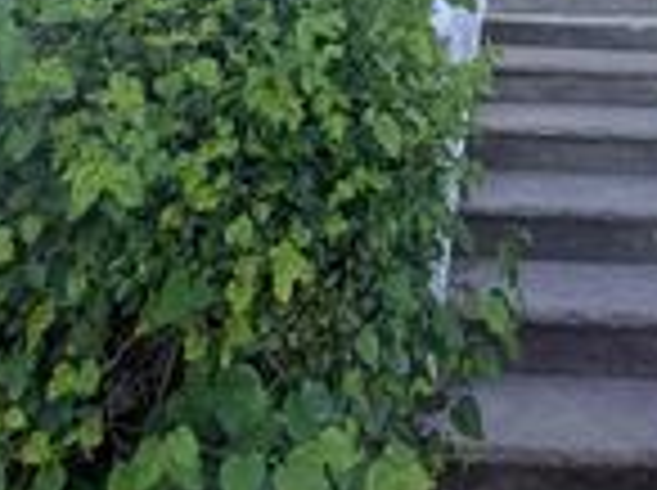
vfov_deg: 22.6
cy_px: -308
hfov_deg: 37.9
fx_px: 910
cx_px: 549
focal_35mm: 48
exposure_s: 1/439
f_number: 2.2
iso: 64
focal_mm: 2.22
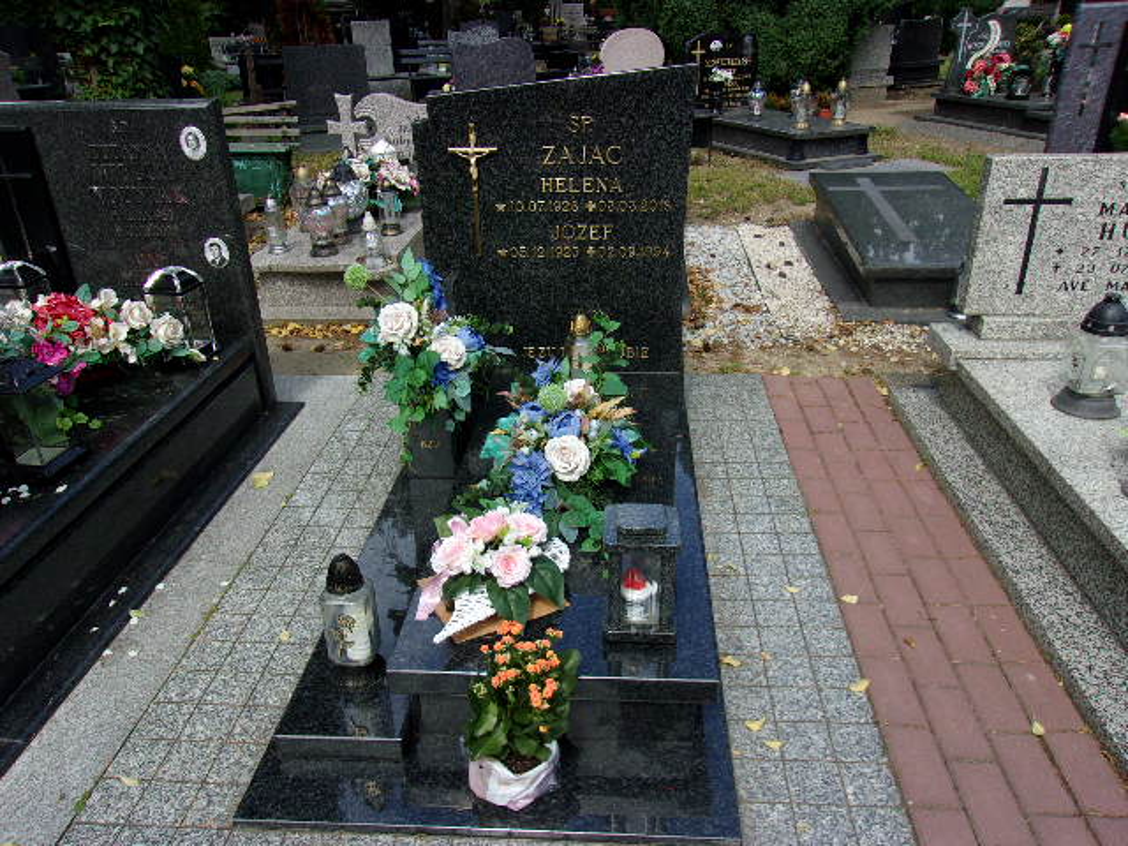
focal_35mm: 27
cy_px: 423
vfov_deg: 51.4
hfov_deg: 65.3
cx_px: 564
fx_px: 880
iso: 80
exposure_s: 1/70
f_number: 10.4
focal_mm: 4.9
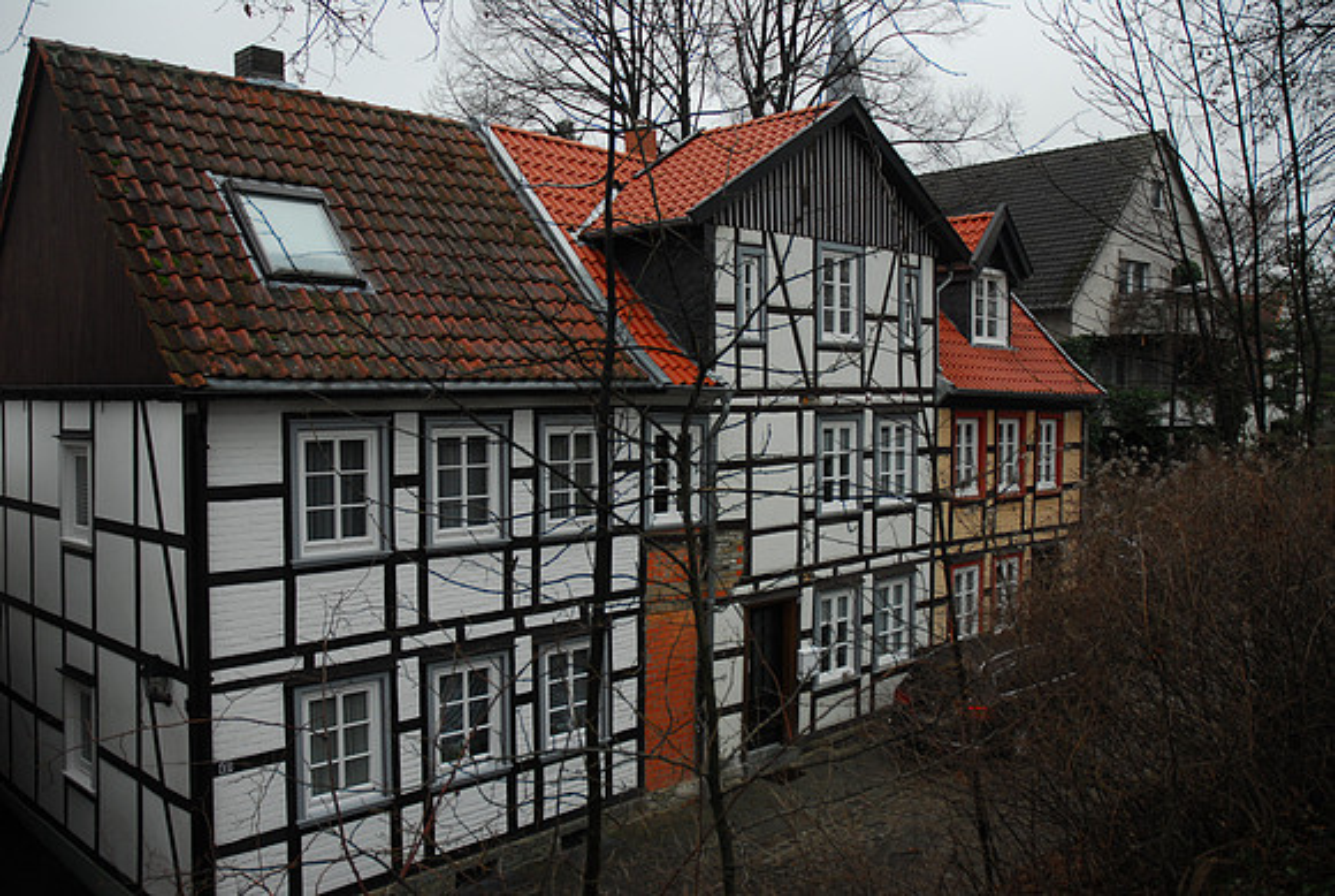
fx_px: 1003
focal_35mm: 27
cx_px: 668
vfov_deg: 48.1
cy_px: 448
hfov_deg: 67.3
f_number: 3.5
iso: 250
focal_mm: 18
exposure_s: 1/25
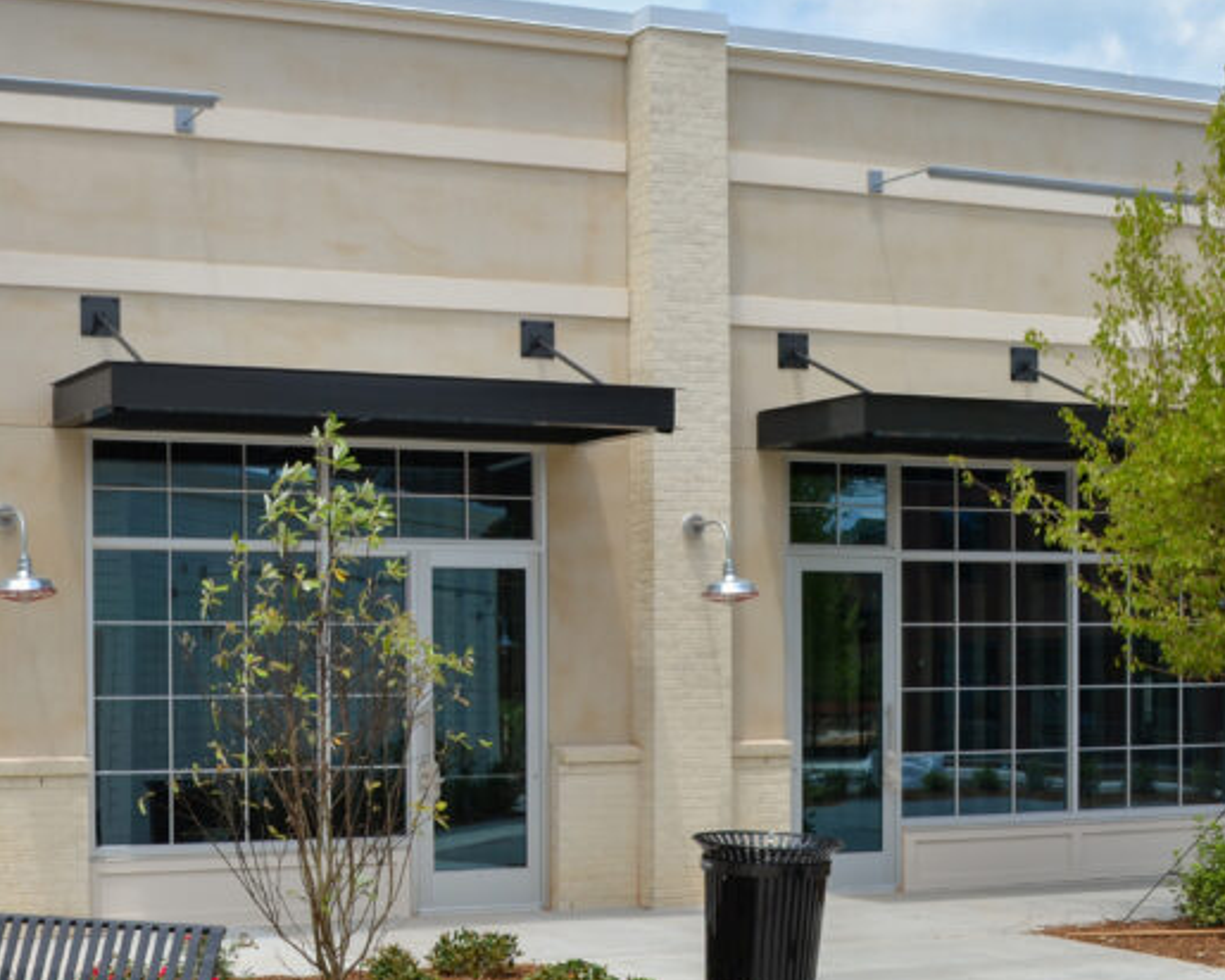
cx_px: 226
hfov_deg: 32.6
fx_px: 2030
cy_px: 477
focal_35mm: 56
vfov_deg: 27.1
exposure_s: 1/250
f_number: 8
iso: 100
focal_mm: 20
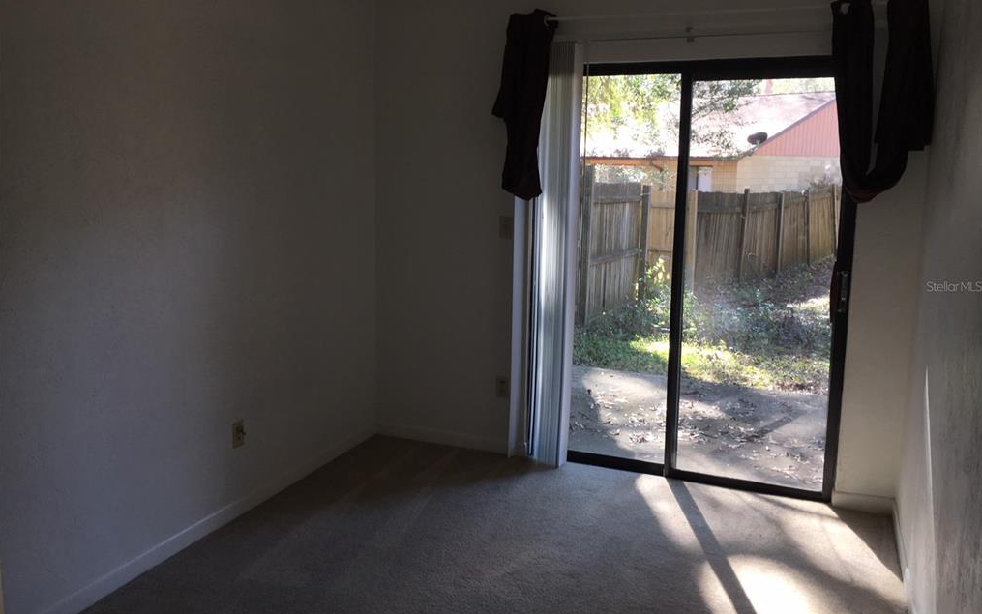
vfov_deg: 40.6
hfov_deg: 61.2
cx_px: 490
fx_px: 830
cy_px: 286
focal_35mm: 31
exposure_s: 1/52
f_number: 2.2
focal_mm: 4.15
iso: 25
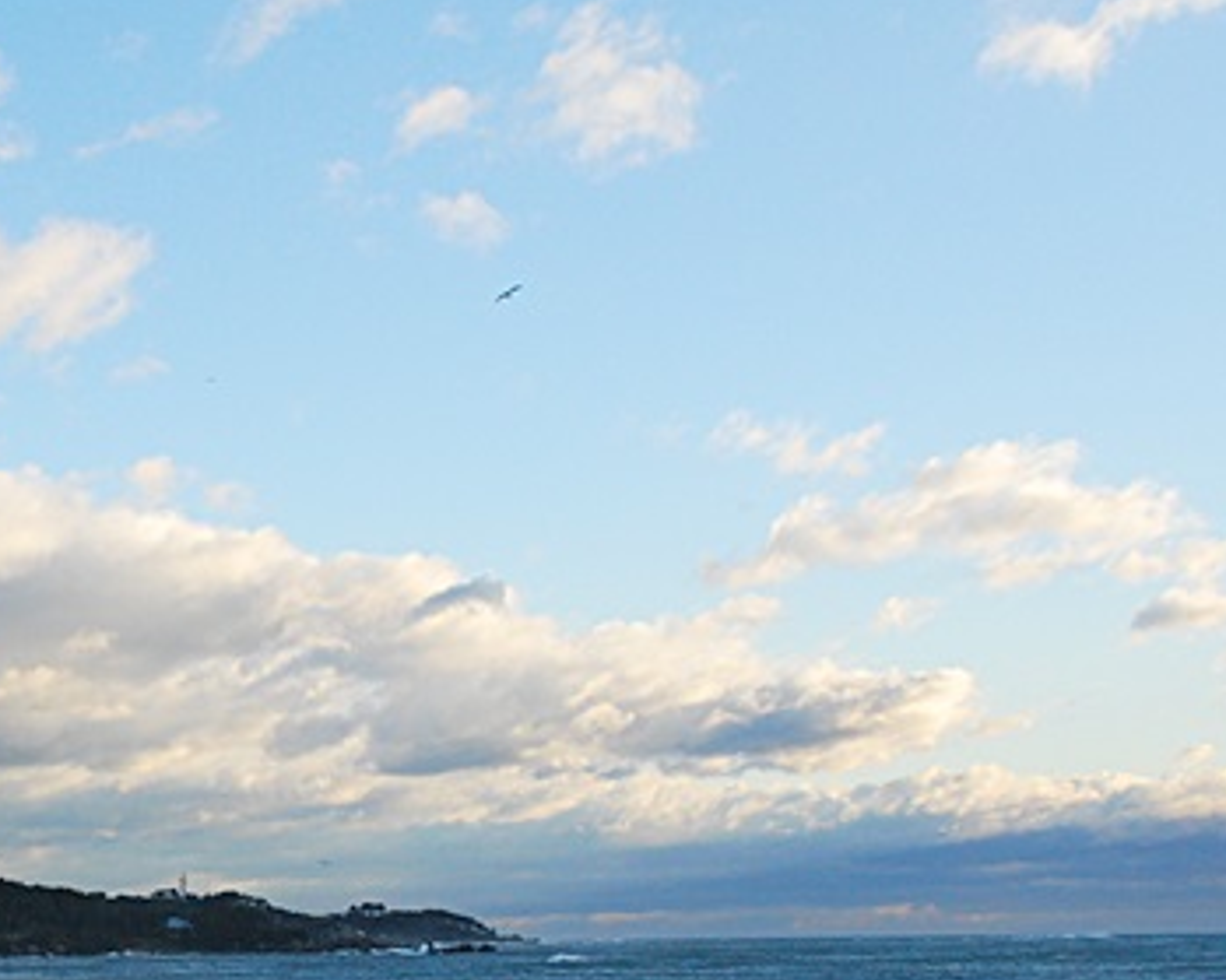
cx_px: -49
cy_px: 808
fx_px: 3047
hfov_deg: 21.8
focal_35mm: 84
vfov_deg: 18.1
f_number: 6.3
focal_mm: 26
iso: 400
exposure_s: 1/640
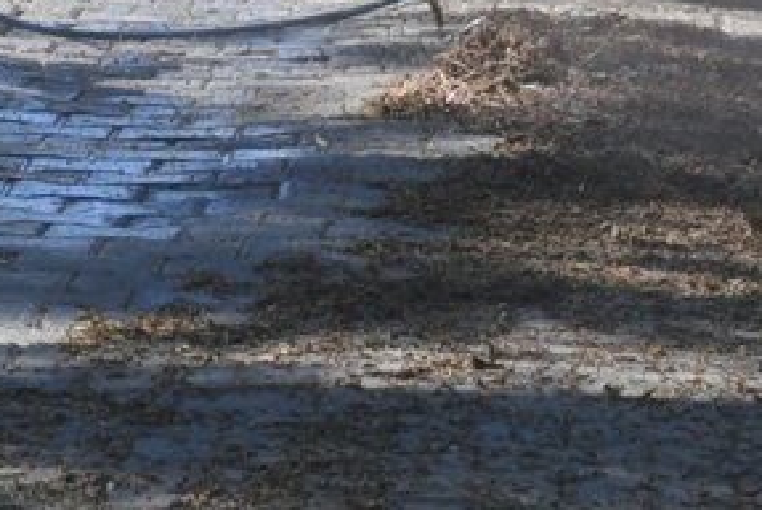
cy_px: -632
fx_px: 5848
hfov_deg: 7.4
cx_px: 597
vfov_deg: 4.9
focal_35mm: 276
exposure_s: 1/400
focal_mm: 38
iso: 100
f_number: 5
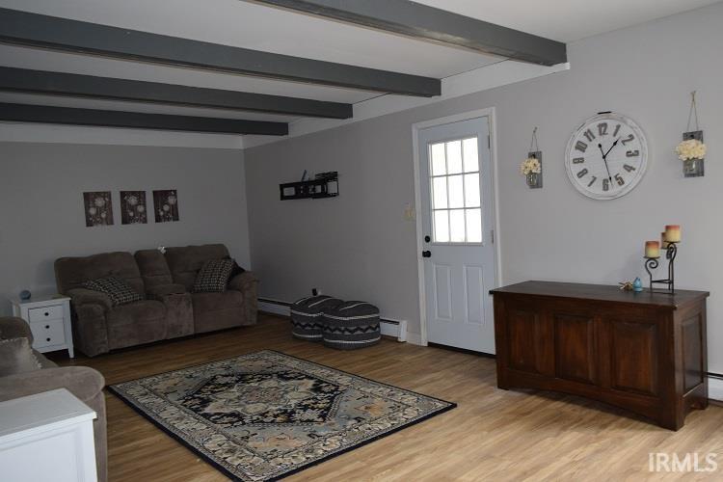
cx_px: 362
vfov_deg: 47.9
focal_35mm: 27
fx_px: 542
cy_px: 241
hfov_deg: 67.4
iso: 800
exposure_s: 1/80
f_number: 4.5
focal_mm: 18
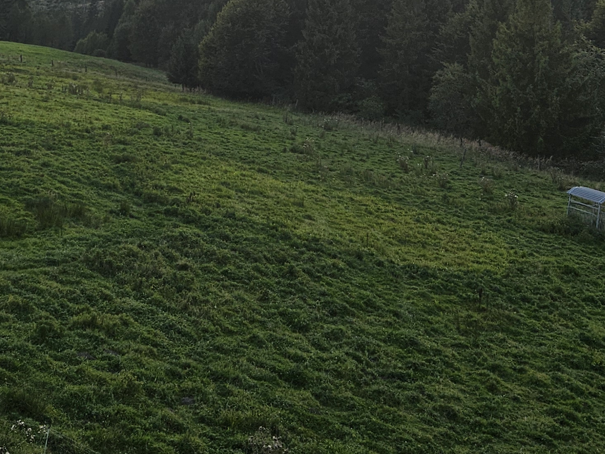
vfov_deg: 21.1
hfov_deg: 30.5
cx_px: 205
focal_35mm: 63
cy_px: -137
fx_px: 1101
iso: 25
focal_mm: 5.4
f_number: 1.8
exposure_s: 1/227
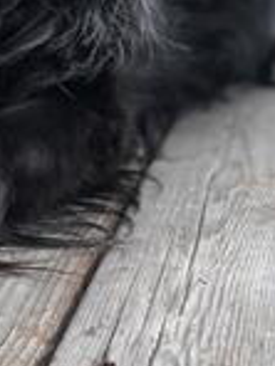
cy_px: -129
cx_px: -32
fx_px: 1790
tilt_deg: -1.9
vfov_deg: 11.4
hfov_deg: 8.7
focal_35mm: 169
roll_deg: +2.7
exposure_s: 1/60
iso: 50
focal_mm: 6
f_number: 2.4
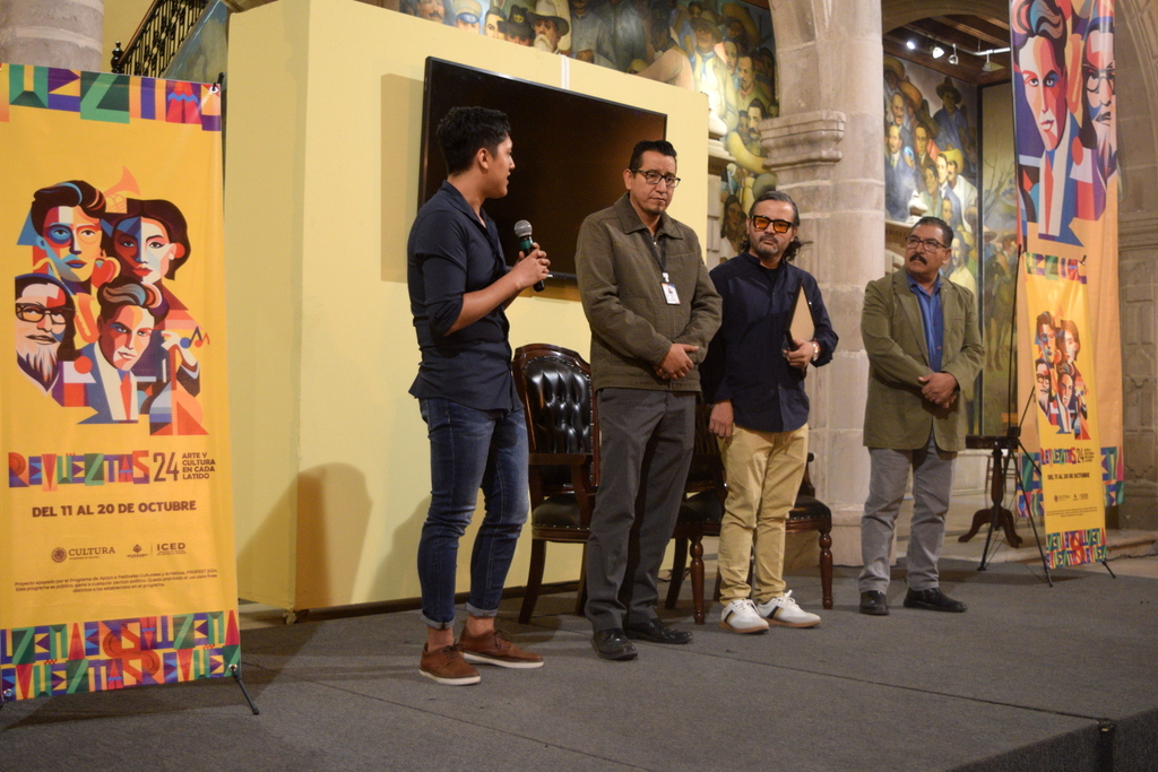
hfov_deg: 45.0
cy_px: 386
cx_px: 579
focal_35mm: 44
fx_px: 1399
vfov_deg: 30.9
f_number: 4.2
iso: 1600
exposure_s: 1/30
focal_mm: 29
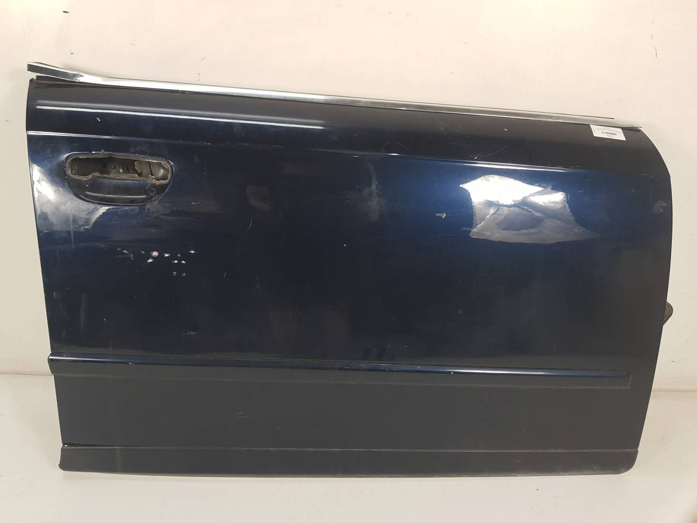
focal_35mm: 26
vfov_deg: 53.1
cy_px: 262
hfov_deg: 67.3
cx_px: 348
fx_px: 524
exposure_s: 1/100
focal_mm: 4.2
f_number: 1.7
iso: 80
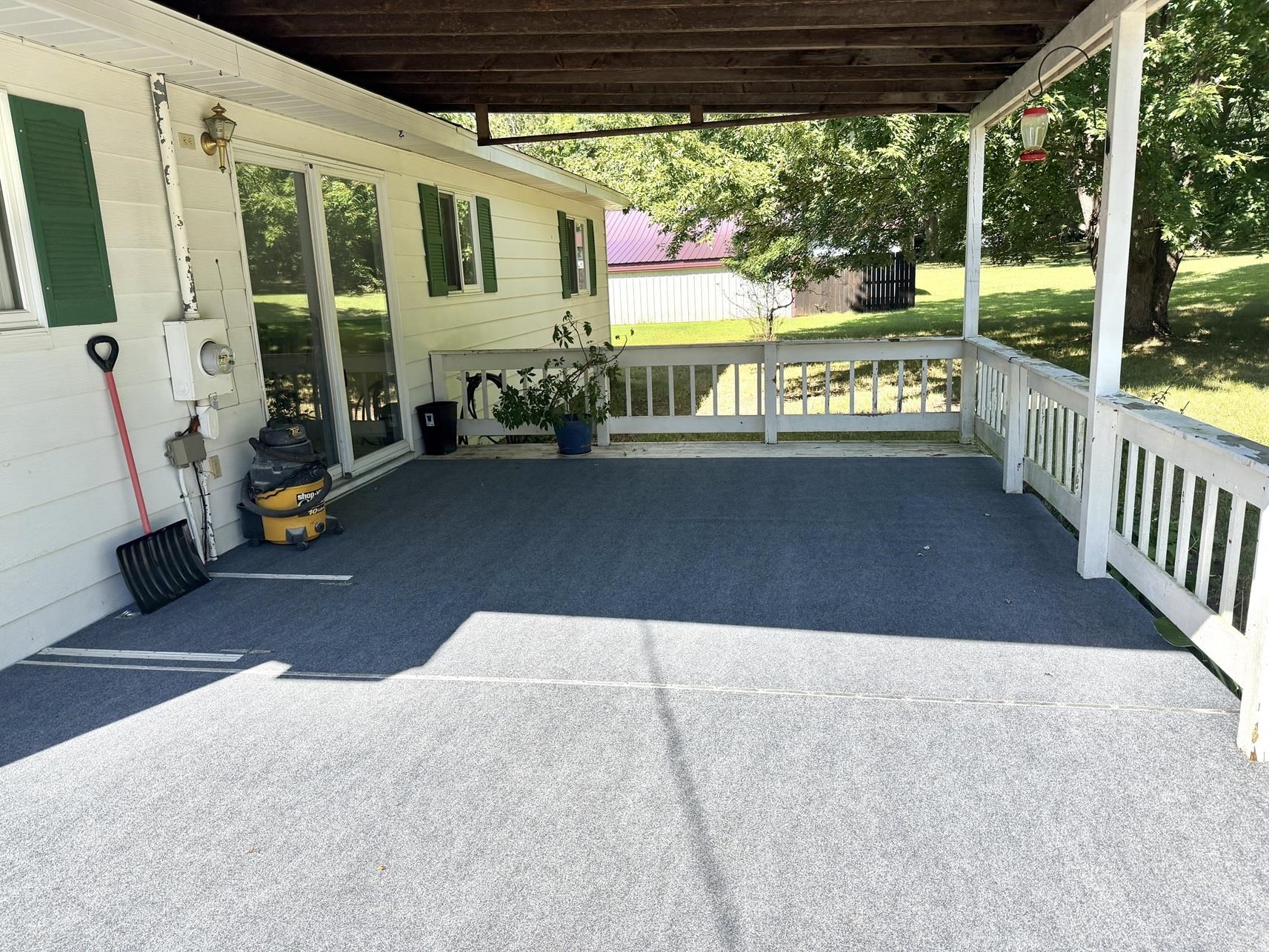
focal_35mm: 24
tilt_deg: -11.0
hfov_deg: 71.6
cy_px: 476
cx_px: 634
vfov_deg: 56.8
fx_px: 880
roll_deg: +2.2
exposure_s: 1/2445
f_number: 1.78
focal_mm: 6.76
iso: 100
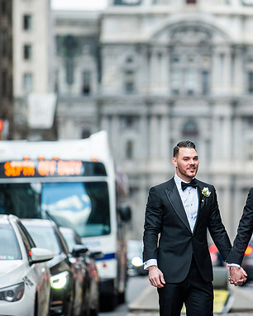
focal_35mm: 284
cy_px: 158
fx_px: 2660
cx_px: 200
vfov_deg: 6.8
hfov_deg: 5.4
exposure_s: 1/1600
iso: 1000
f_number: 2.8
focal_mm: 200
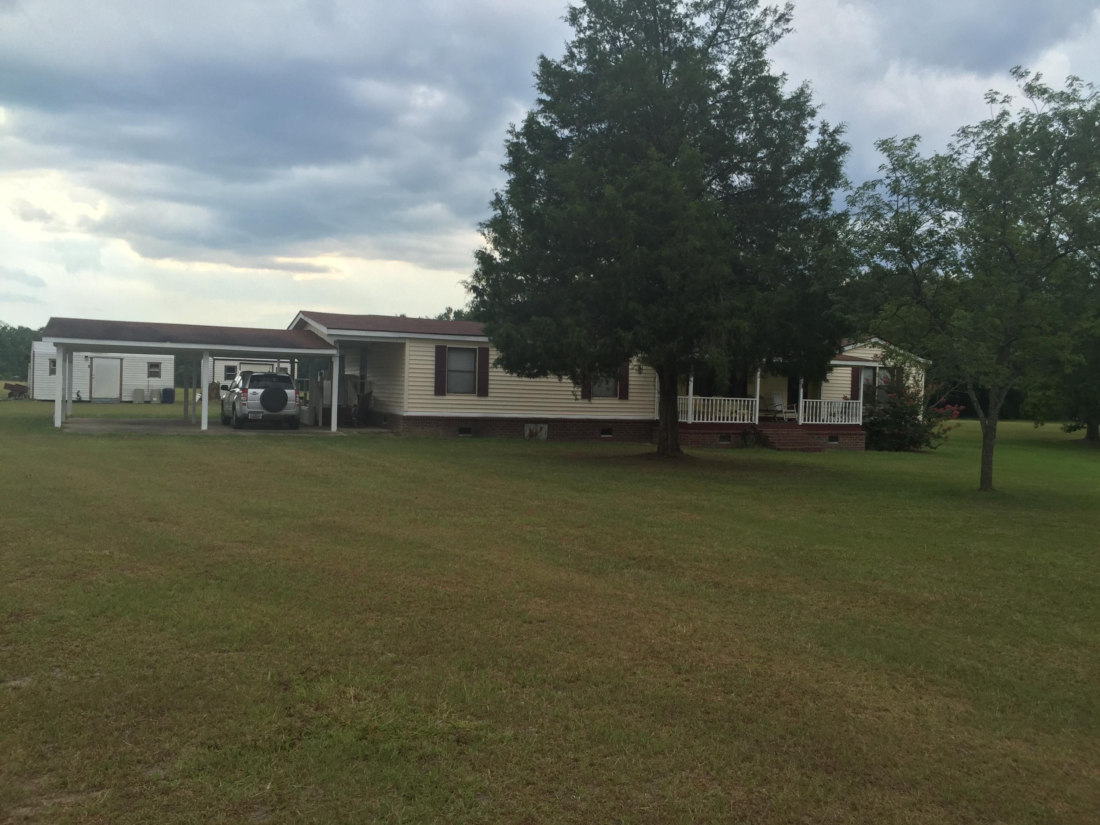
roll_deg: -3.2
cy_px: 412
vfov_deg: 48.2
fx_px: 922
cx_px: 550
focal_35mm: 29
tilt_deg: -0.6
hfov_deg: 61.7
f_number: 2.2
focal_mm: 4.15
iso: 32
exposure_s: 1/824
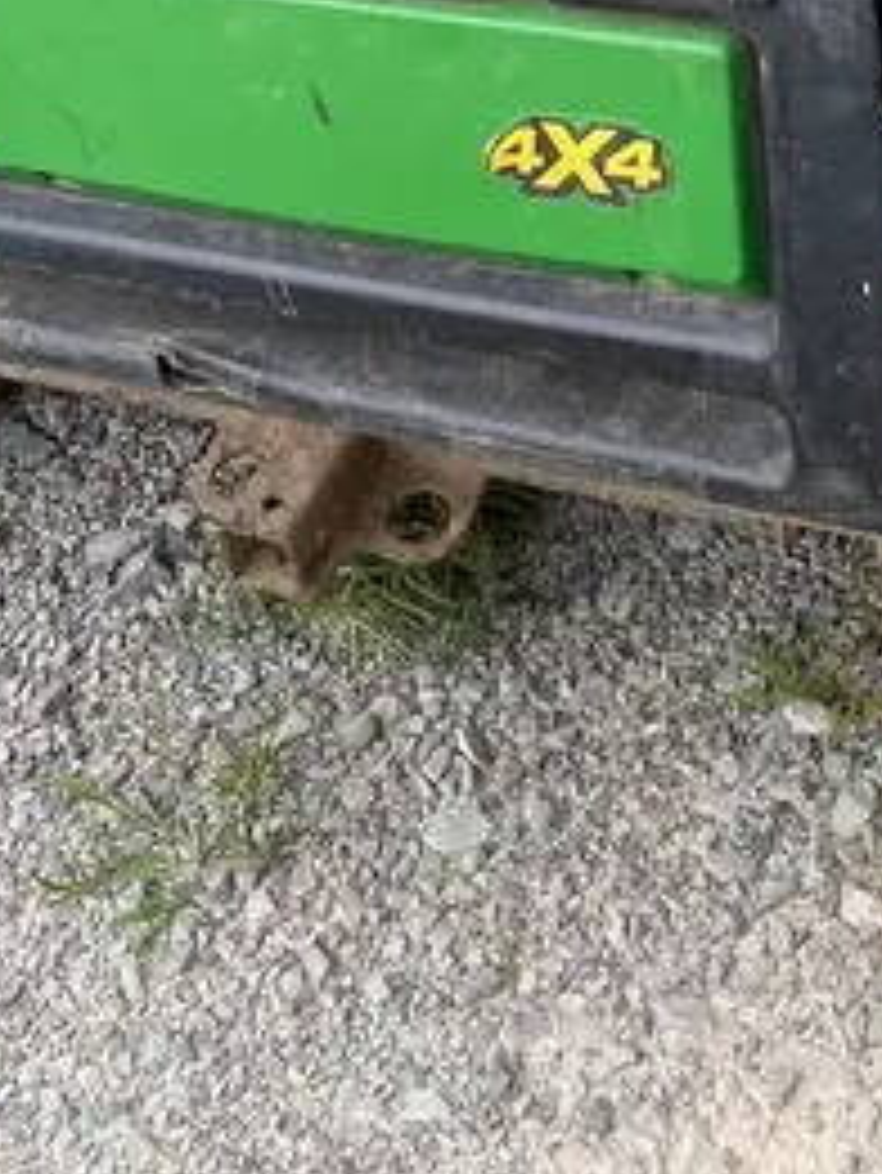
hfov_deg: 19.8
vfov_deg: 23.4
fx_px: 2478
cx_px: 814
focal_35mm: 73
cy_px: -376
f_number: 1.6
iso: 40
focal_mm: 5.1
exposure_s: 1/209
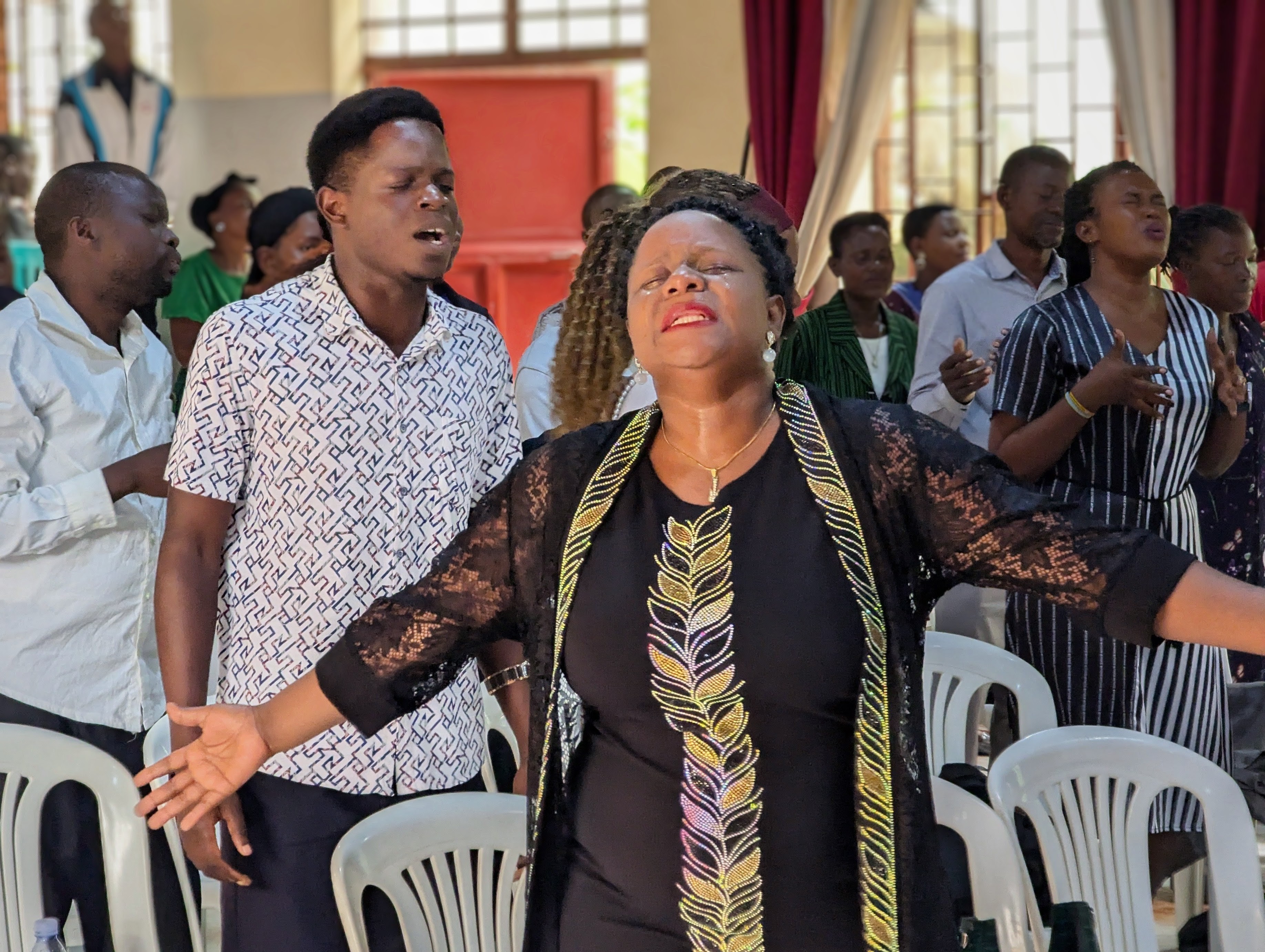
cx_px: 632
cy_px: 476
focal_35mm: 106
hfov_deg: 18.5
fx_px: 3879
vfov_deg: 14.0
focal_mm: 19
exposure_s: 1/60.7
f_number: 3.5
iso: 478
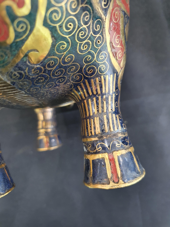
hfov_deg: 53.1
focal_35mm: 26
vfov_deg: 67.3
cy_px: 114
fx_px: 170
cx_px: 85
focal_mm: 4.32
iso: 320
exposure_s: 1/50
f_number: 1.5
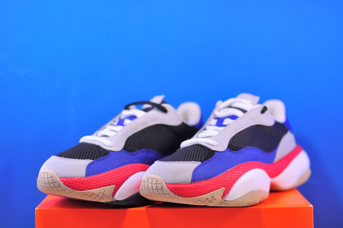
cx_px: 172
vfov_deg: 18.1
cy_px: 114
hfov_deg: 27.0
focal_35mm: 75
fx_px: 714
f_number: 2
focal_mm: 50
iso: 250
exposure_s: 1/320
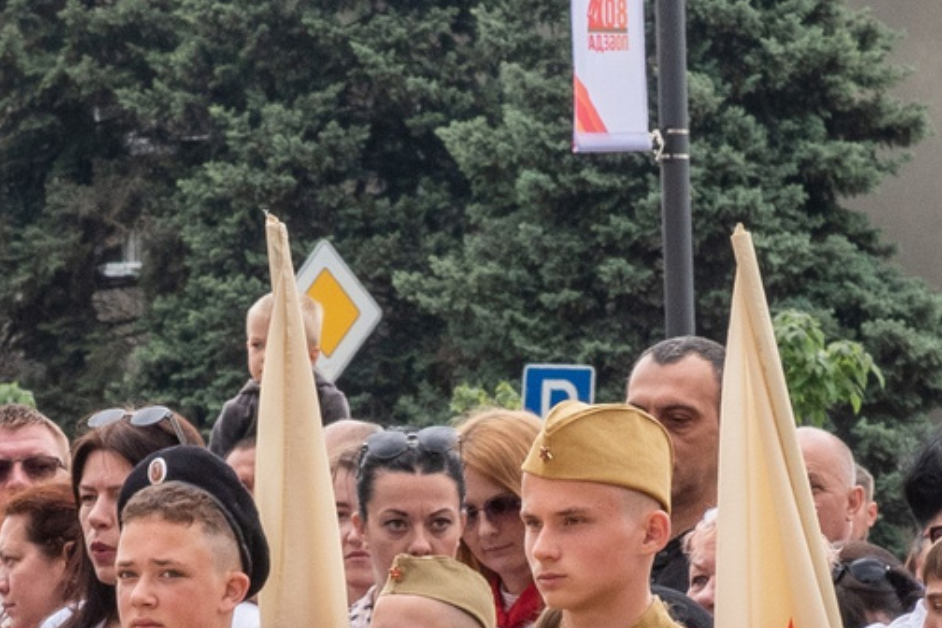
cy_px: 717
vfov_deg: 3.2
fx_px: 11303
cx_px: 475
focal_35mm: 432
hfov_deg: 4.8
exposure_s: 1/160
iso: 320
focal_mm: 85
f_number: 13
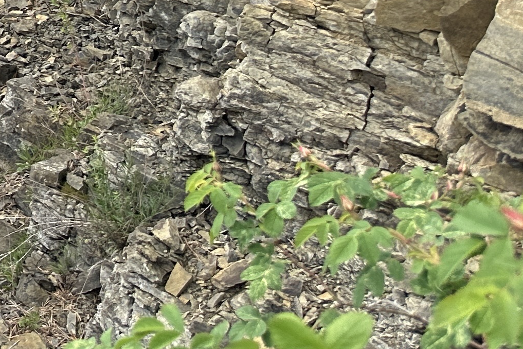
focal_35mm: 99
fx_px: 1438
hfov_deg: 16.3
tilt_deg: -4.9
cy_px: -217
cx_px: -491
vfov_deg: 12.9
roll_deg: -13.1
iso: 80
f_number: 1.78
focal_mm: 6.86
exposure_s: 1/1272
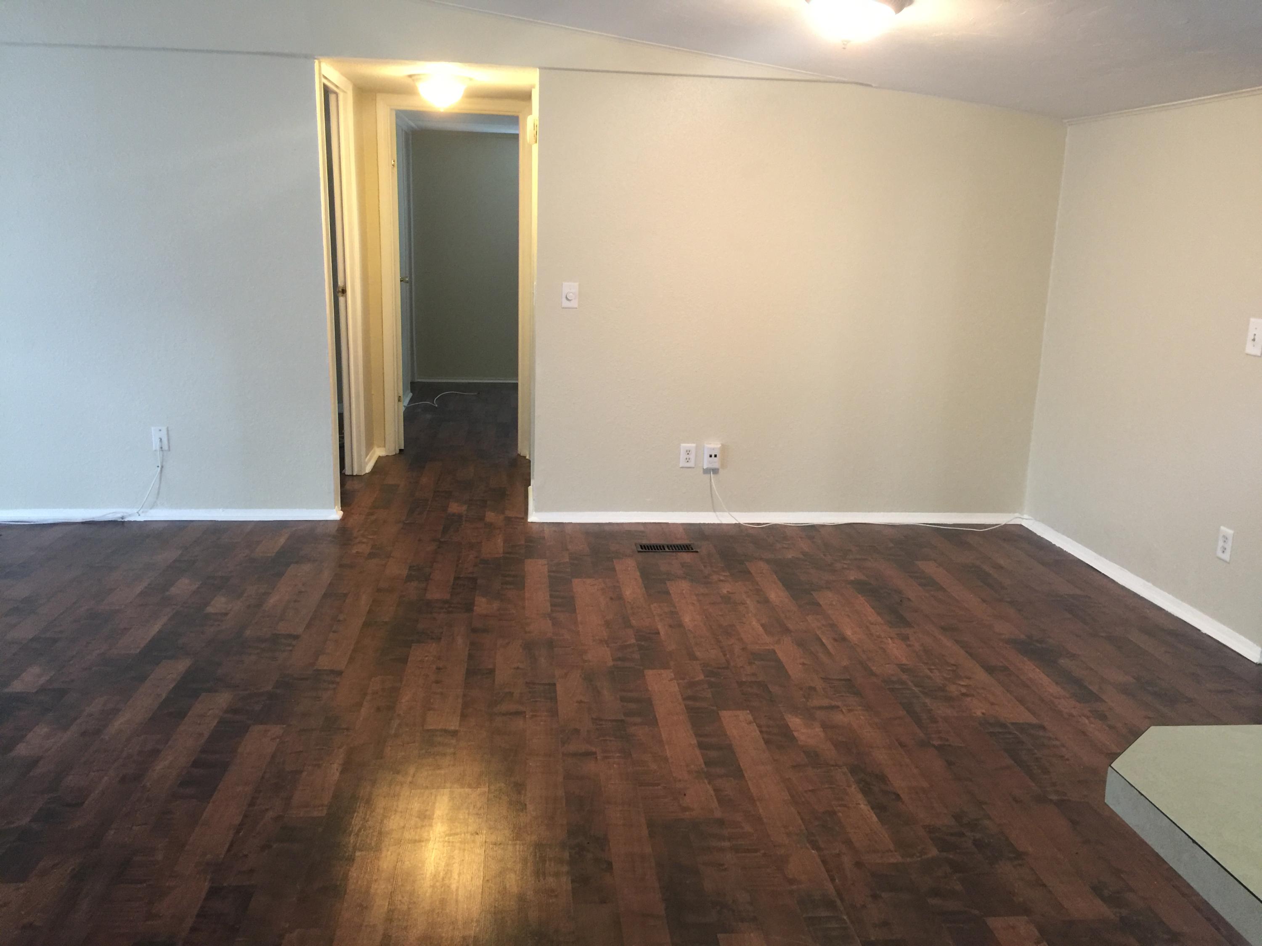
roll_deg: -2.9
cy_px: 473
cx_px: 631
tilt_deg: -13.5
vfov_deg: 48.2
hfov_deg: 61.7
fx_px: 1057
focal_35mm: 29
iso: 100
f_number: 2.2
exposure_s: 1/15
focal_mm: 4.15
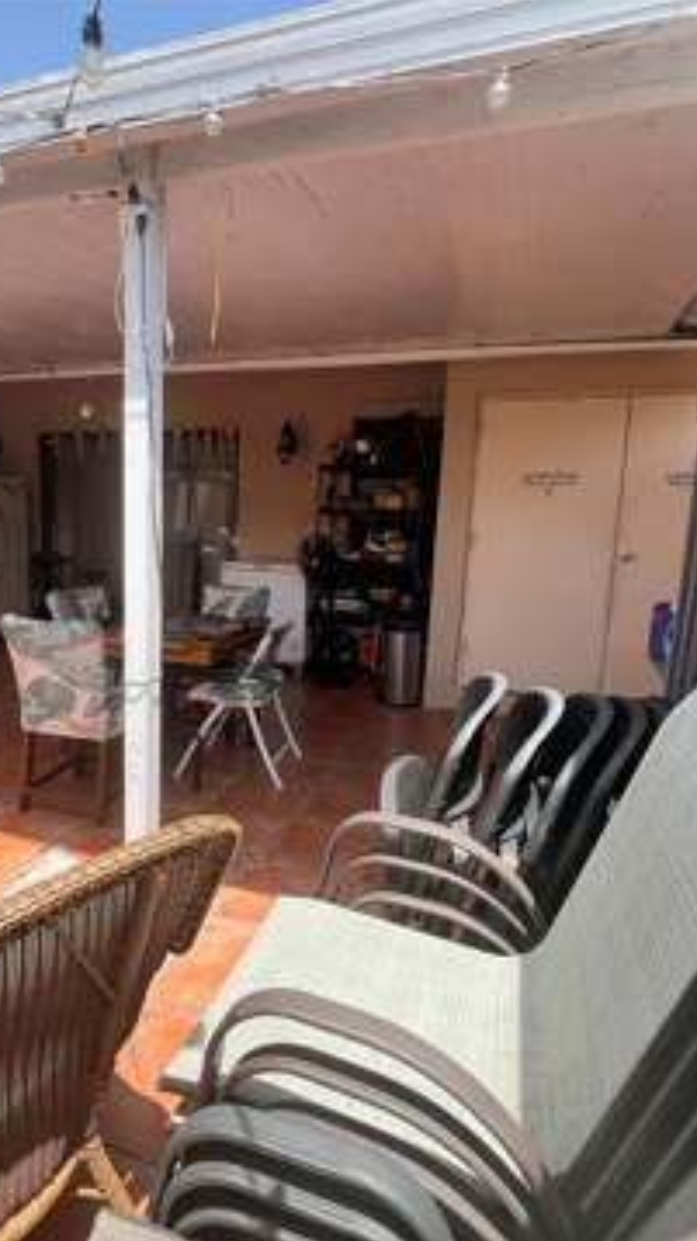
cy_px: 620
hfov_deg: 57.8
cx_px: 281
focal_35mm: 19
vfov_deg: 89.6
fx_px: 625
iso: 32
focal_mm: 1.57
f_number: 1.8
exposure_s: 1/324
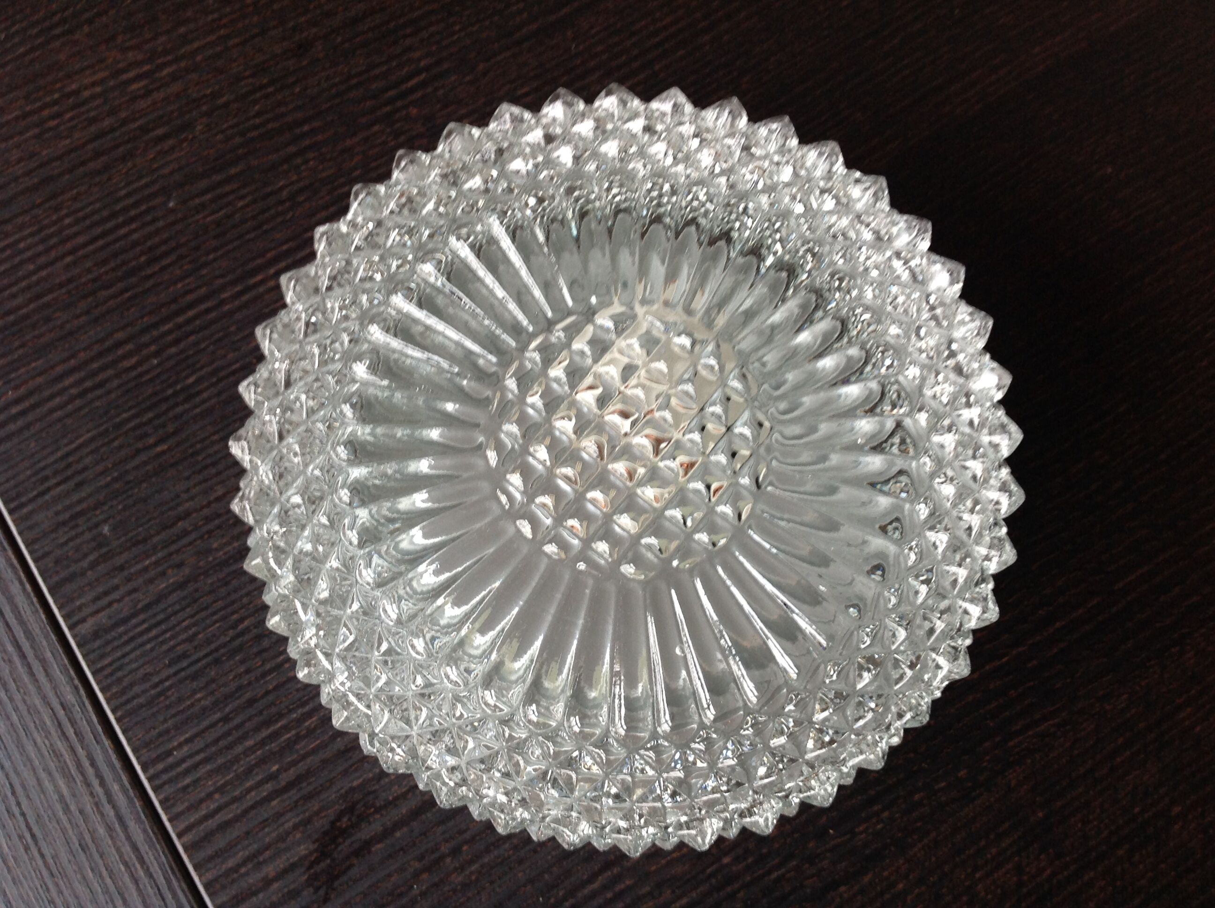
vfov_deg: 40.6
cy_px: 454
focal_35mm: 35
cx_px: 608
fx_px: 1227
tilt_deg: -77.5
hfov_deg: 52.7
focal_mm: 4.28
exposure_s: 1/15
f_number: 2.4
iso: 100
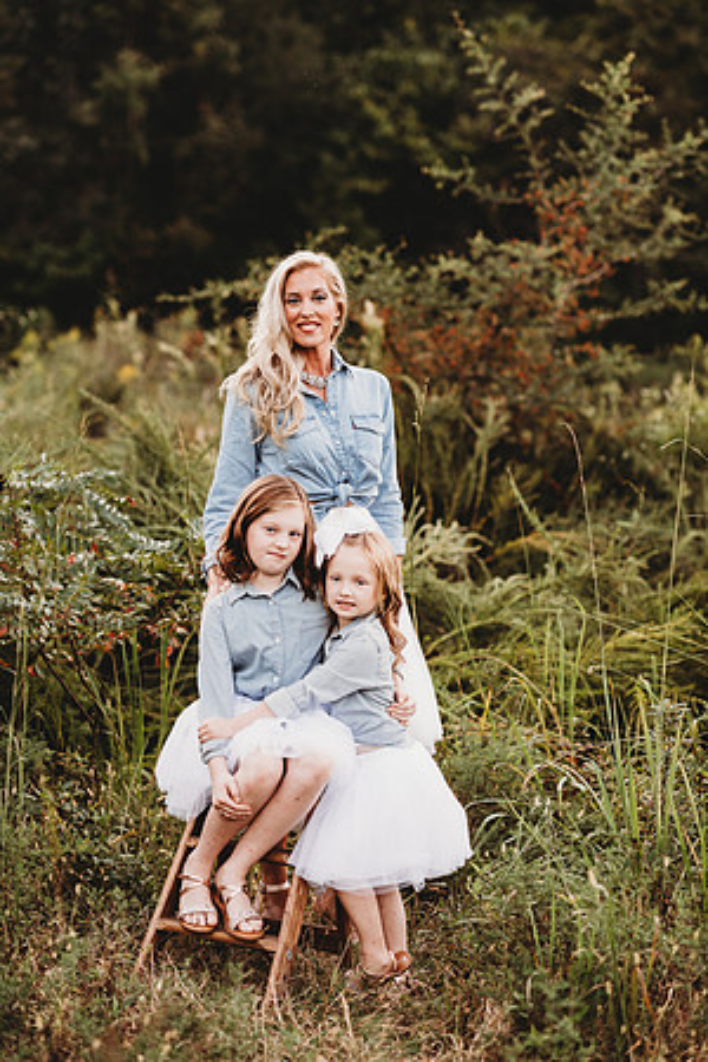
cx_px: 354
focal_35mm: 85
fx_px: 2507
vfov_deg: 23.9
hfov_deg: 16.1
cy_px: 531
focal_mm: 85
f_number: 2.2
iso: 125
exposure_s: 1/200
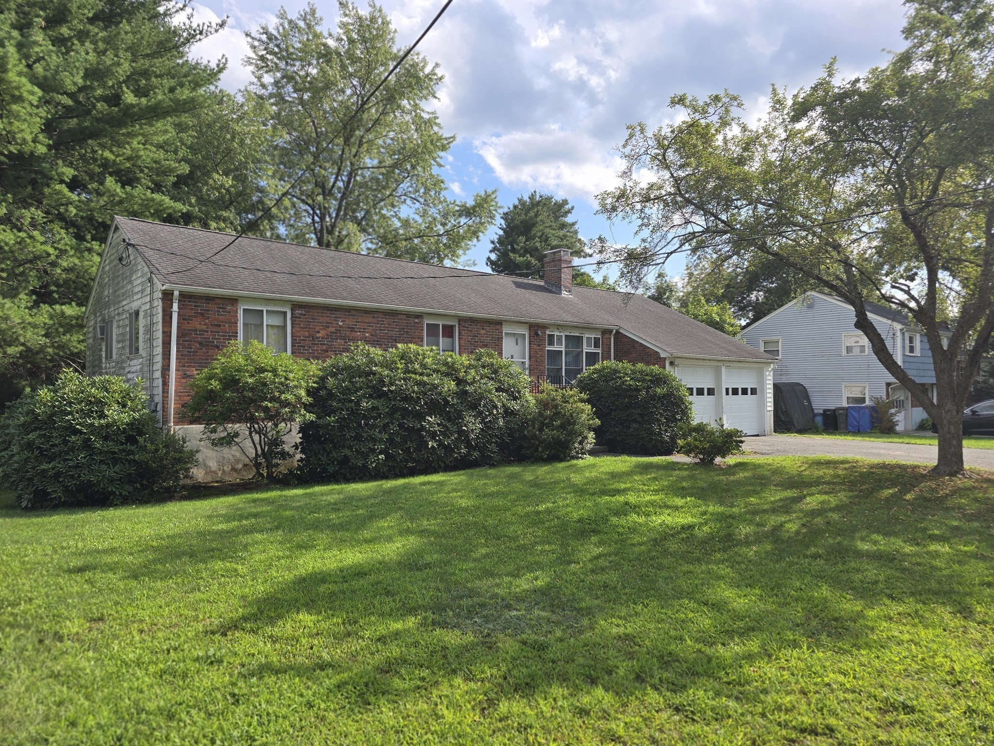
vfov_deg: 58.9
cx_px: 497
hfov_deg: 73.9
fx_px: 660
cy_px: 373
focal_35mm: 23
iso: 12
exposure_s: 1/621
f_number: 1.7
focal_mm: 6.3
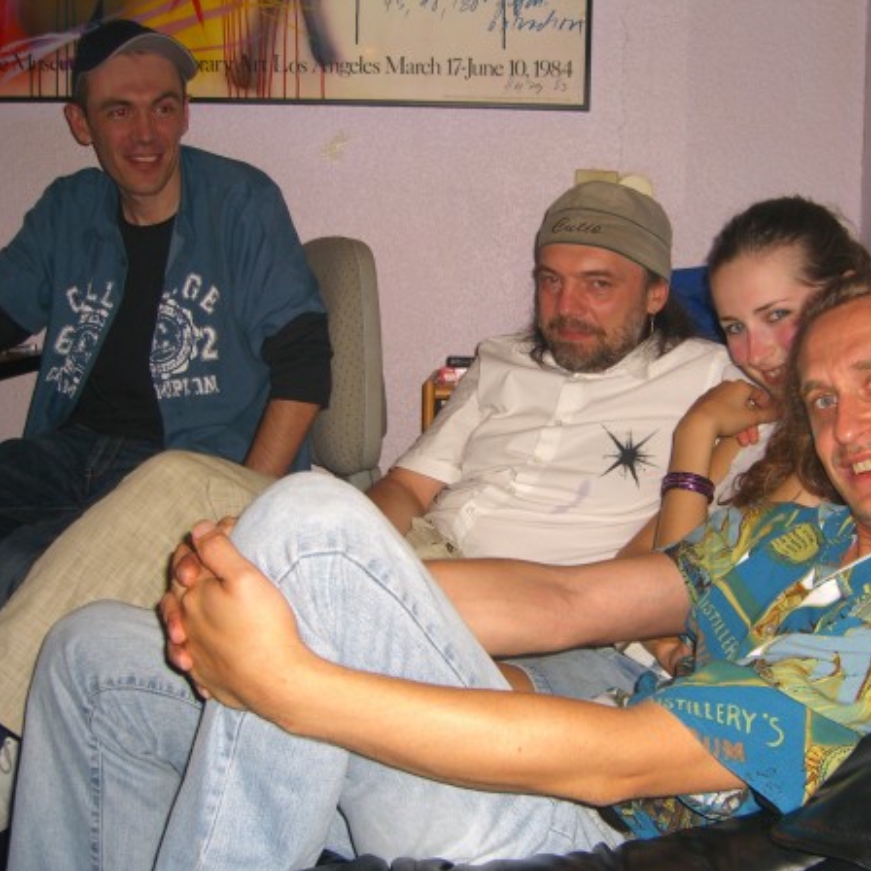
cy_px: 436
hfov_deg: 37.4
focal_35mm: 45
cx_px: 515
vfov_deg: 37.6
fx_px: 1281
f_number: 2.8
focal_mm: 7.9
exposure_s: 1/60
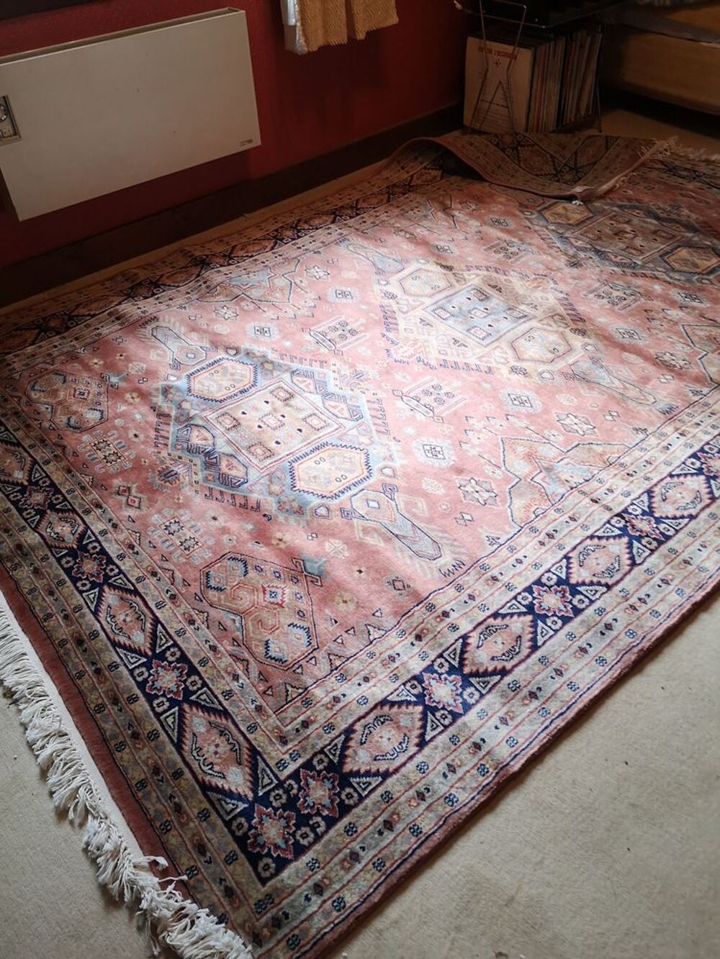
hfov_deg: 51.4
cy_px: 480
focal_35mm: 27
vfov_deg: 65.3
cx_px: 360
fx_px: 749
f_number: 1.8
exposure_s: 1/50
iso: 200
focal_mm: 3.95
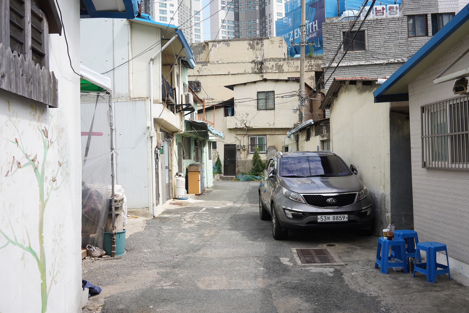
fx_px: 456
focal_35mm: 35
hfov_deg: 54.4
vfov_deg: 37.9
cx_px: 234
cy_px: 156
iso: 100
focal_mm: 35
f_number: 10
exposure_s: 1/100
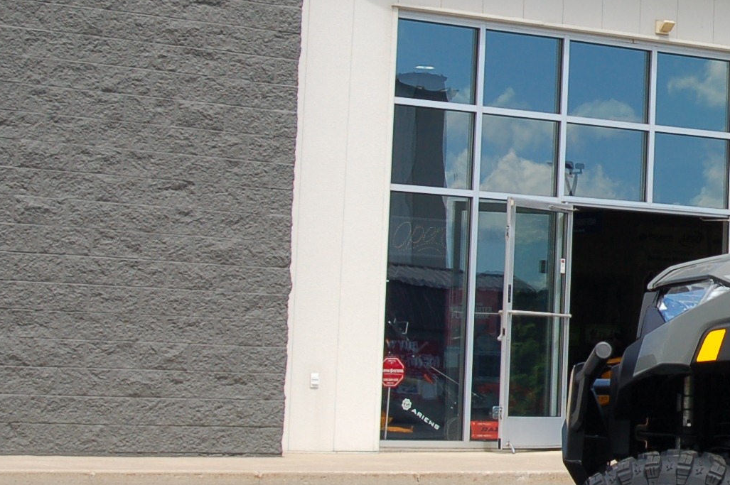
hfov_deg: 15.7
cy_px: 129
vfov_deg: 11.1
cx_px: 1004
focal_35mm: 123
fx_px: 2492
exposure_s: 1/250
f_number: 8
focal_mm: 28
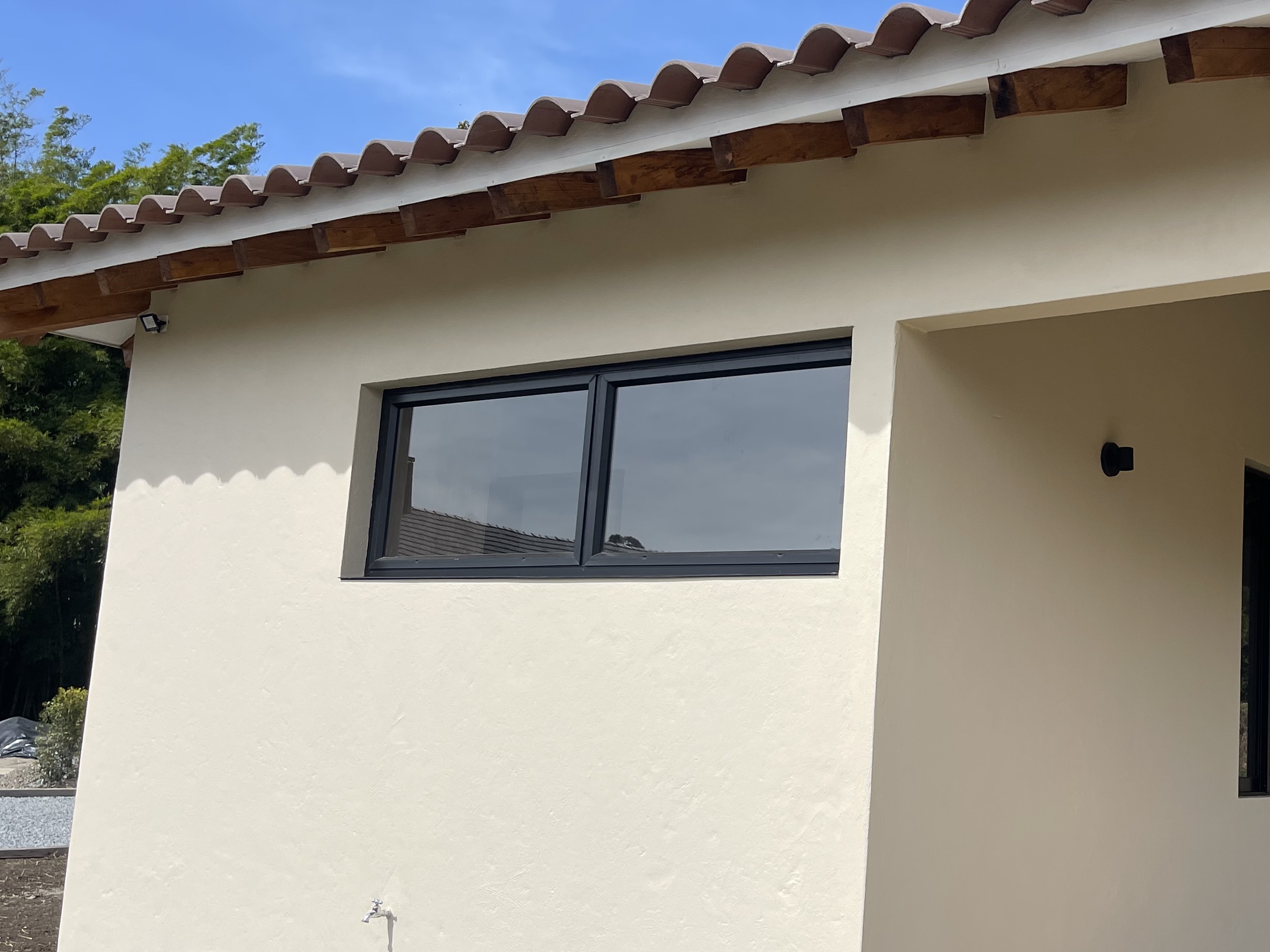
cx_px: 971
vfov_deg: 35.1
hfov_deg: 44.1
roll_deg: -2.5
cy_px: 474
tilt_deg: +8.9
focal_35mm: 41
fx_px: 1504
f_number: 1.6
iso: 32
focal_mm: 5.1
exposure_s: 1/4049
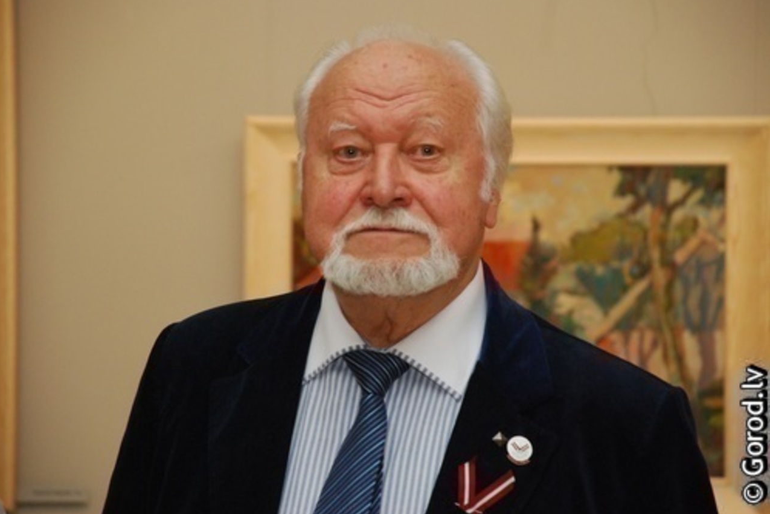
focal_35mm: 189
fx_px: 4032
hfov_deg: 10.9
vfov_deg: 7.3
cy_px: 257
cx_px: 384
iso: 1250
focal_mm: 125
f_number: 5.6
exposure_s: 1/125
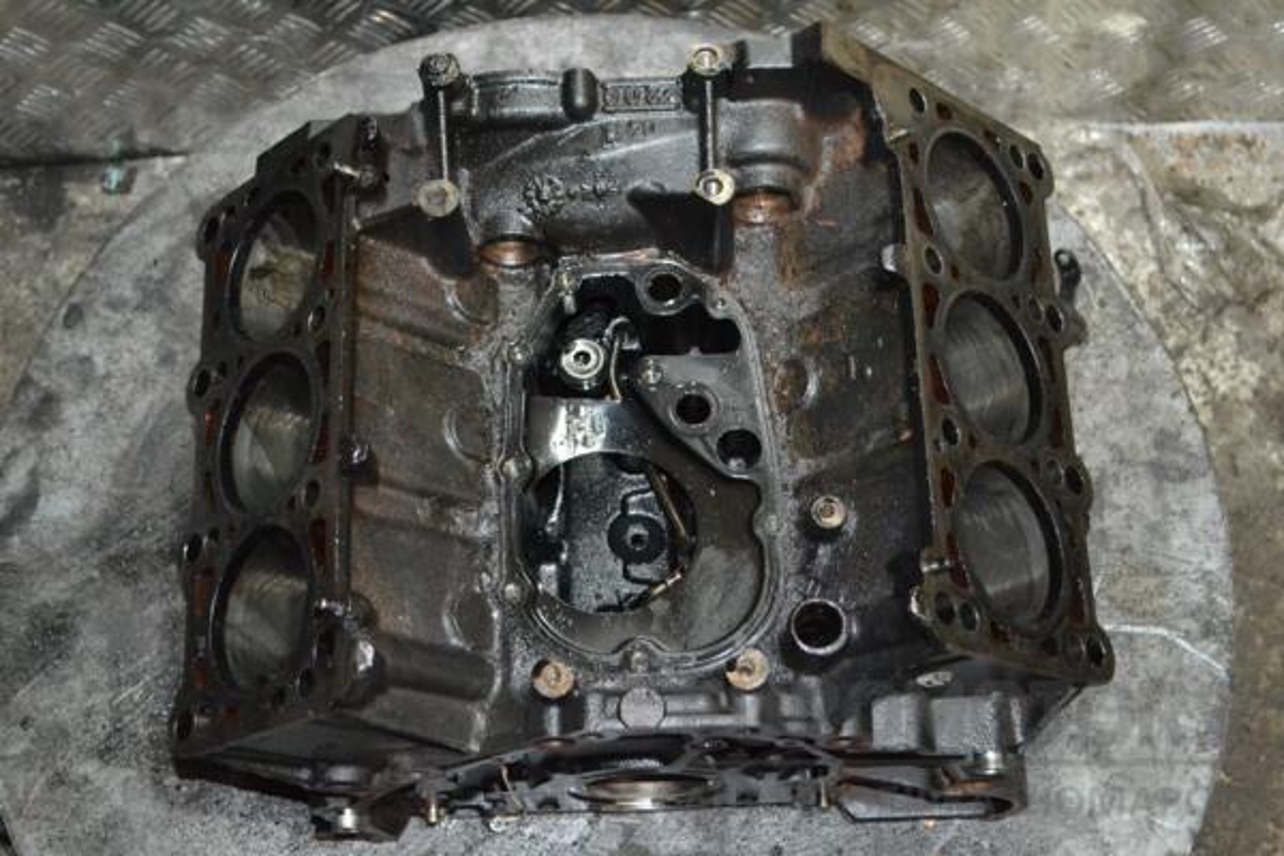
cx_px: 642
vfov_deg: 25.8
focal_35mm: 52
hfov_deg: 37.9
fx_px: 1872
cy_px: 428
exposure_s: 1/60
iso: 3200
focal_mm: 35
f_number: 5
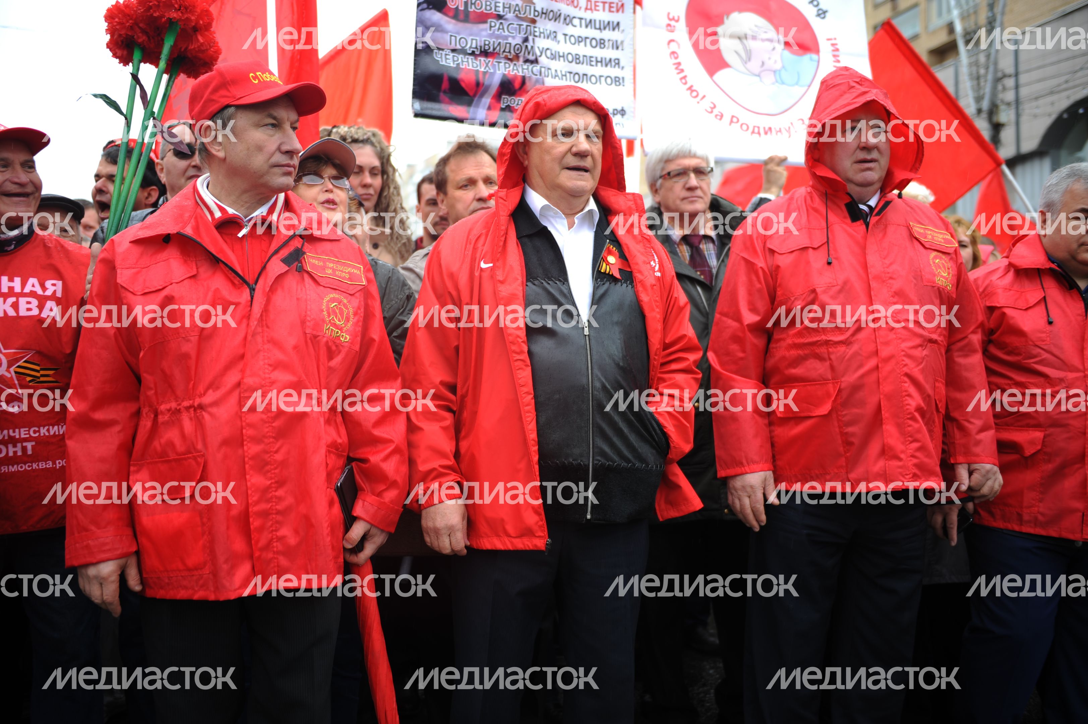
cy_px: 362
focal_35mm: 36
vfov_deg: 36.8
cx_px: 544
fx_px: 1087
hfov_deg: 53.2
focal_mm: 36
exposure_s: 1/250
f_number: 2.8
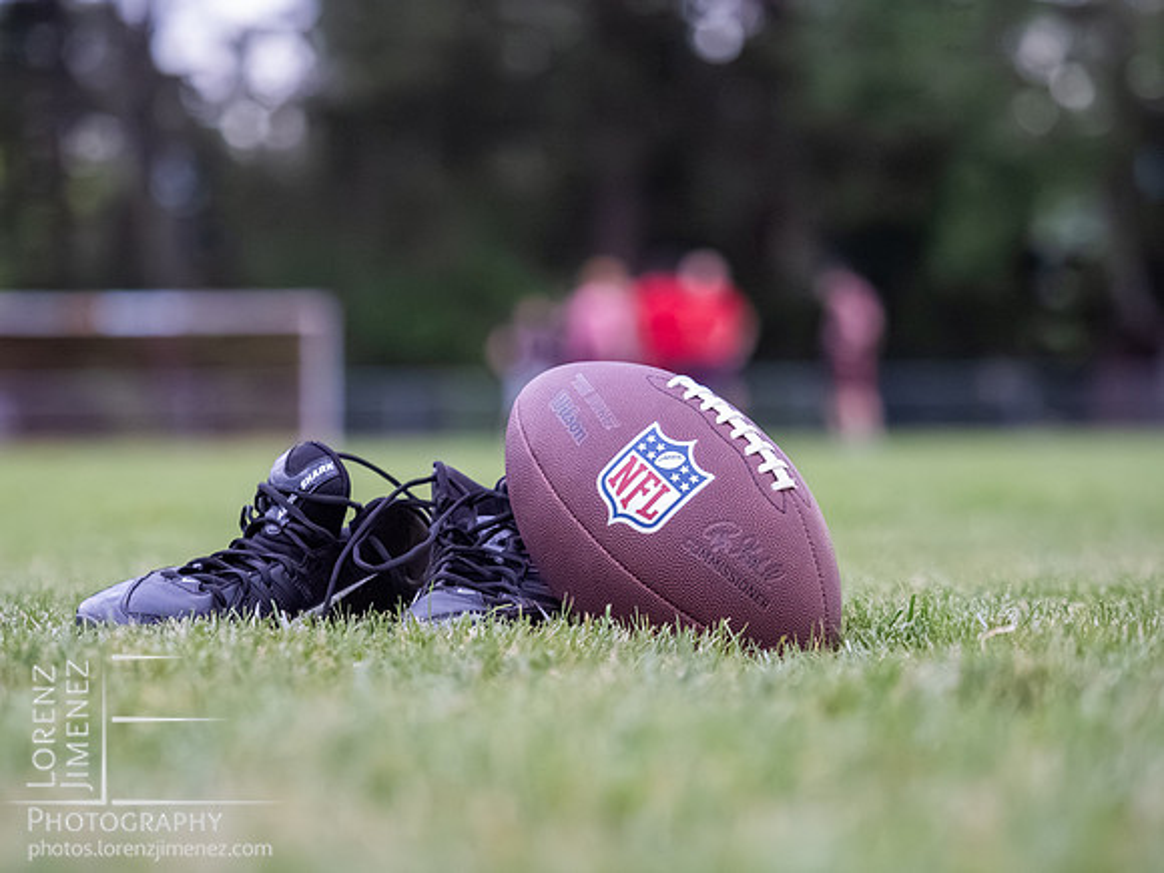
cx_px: 582
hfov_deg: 10.4
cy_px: 436
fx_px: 6389
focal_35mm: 190
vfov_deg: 7.8
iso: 6400
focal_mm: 95
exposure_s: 1/1250
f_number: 2.8
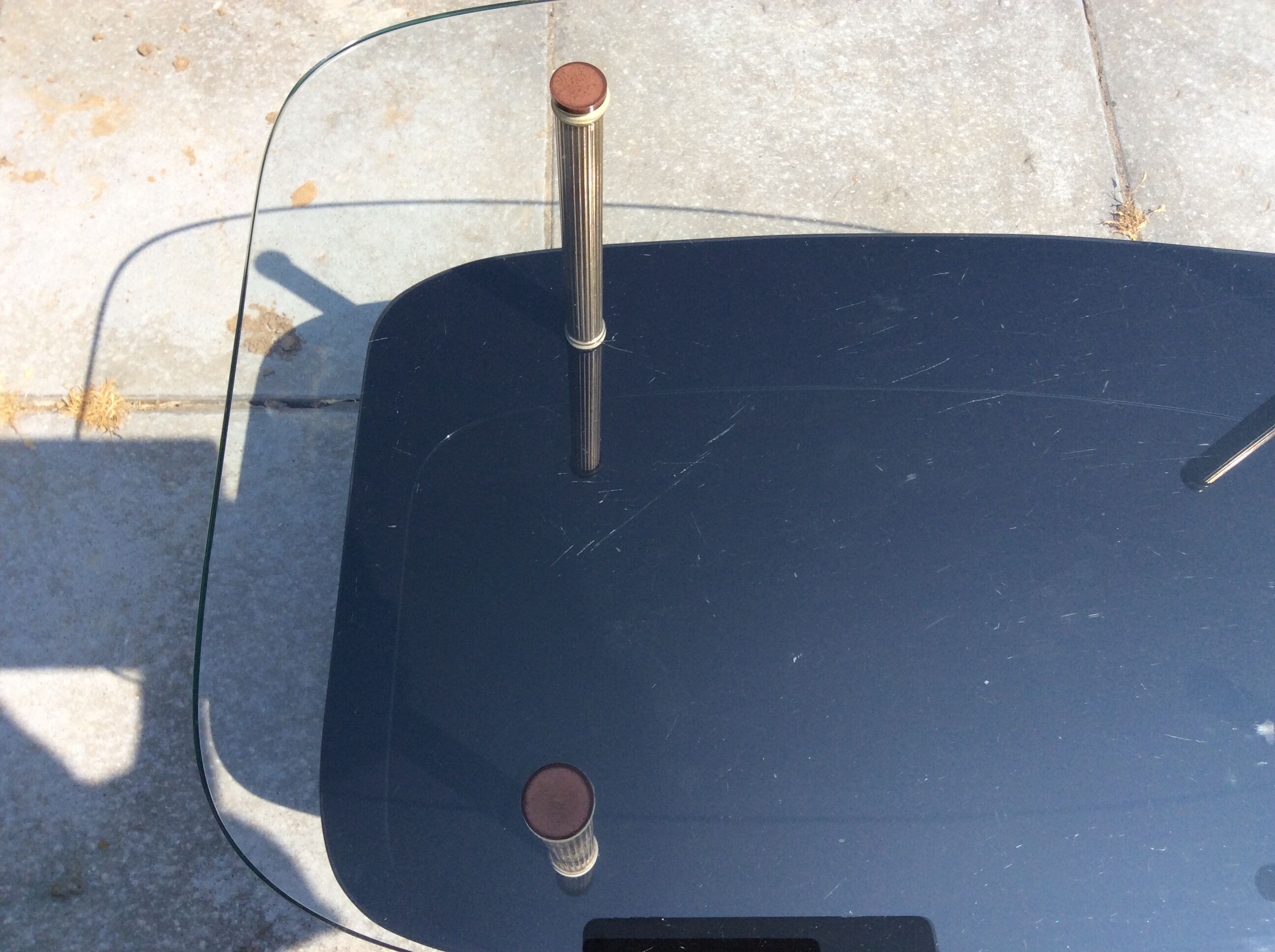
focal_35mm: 32
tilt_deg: -68.9
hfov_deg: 56.9
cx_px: 638
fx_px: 1177
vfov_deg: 44.1
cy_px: 476
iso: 32
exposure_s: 1/1466
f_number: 2.4
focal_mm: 3.3
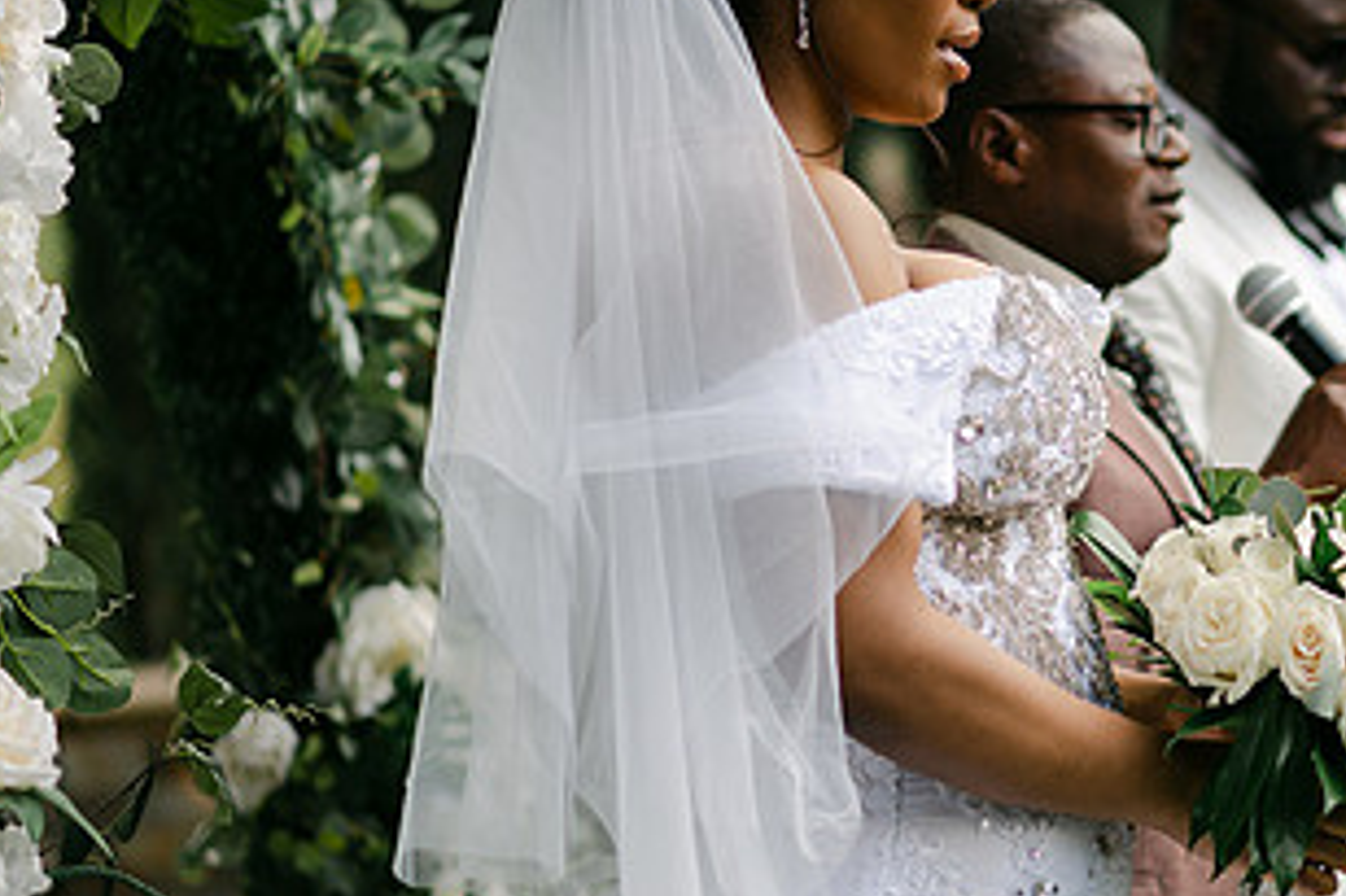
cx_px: 1132
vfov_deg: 8.6
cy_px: 433
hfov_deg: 12.8
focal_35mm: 160
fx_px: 5979
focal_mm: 85
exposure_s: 1/500
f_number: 2
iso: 100
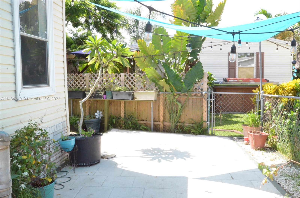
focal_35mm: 36
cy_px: 99
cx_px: 150
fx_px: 299
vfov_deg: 36.7
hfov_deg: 53.2
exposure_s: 1/250
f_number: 22
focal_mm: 24
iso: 5000
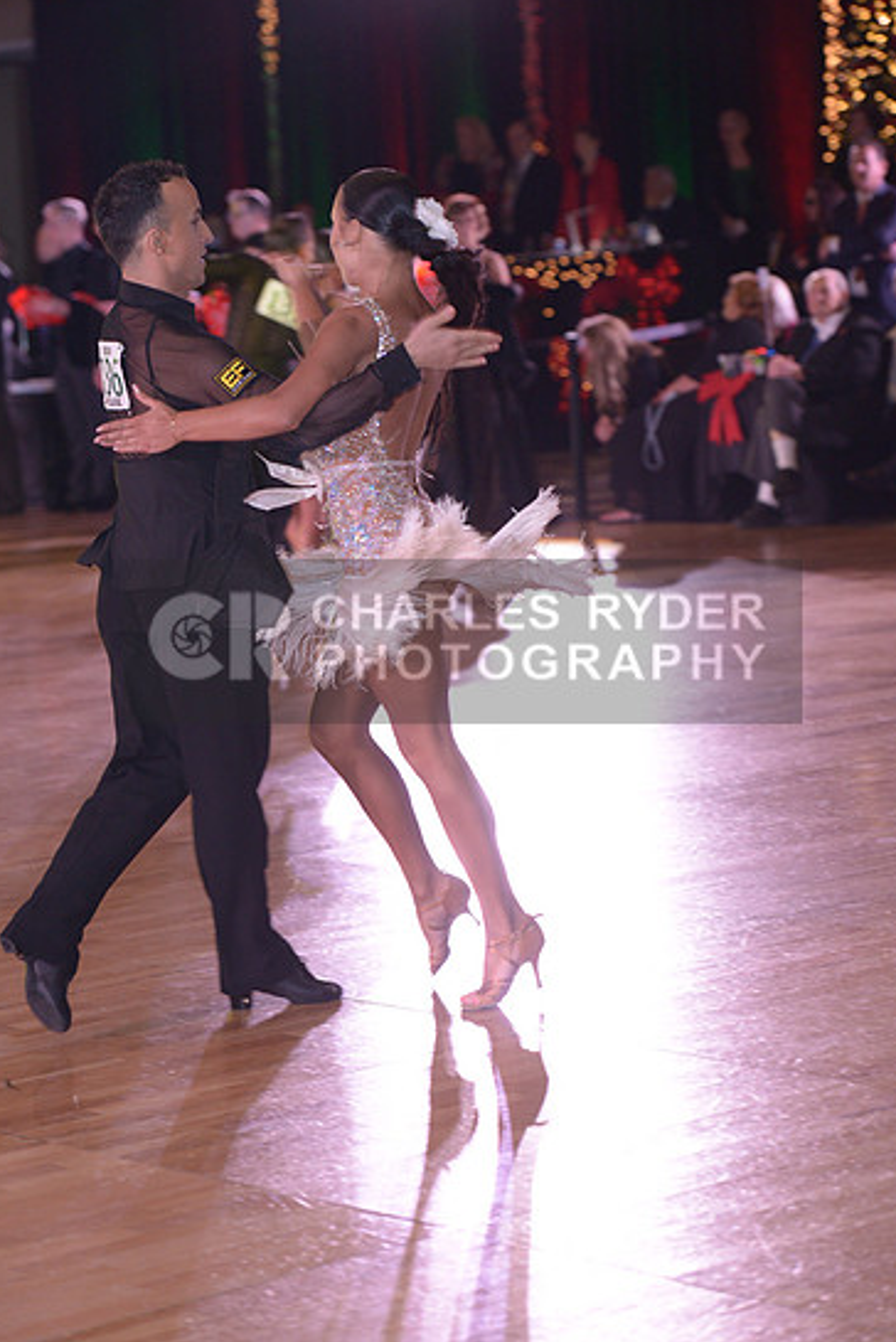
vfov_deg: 17.5
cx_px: 464
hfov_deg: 11.7
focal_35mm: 117
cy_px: 643
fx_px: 4362
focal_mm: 110
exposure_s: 1/200
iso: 1250
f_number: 4
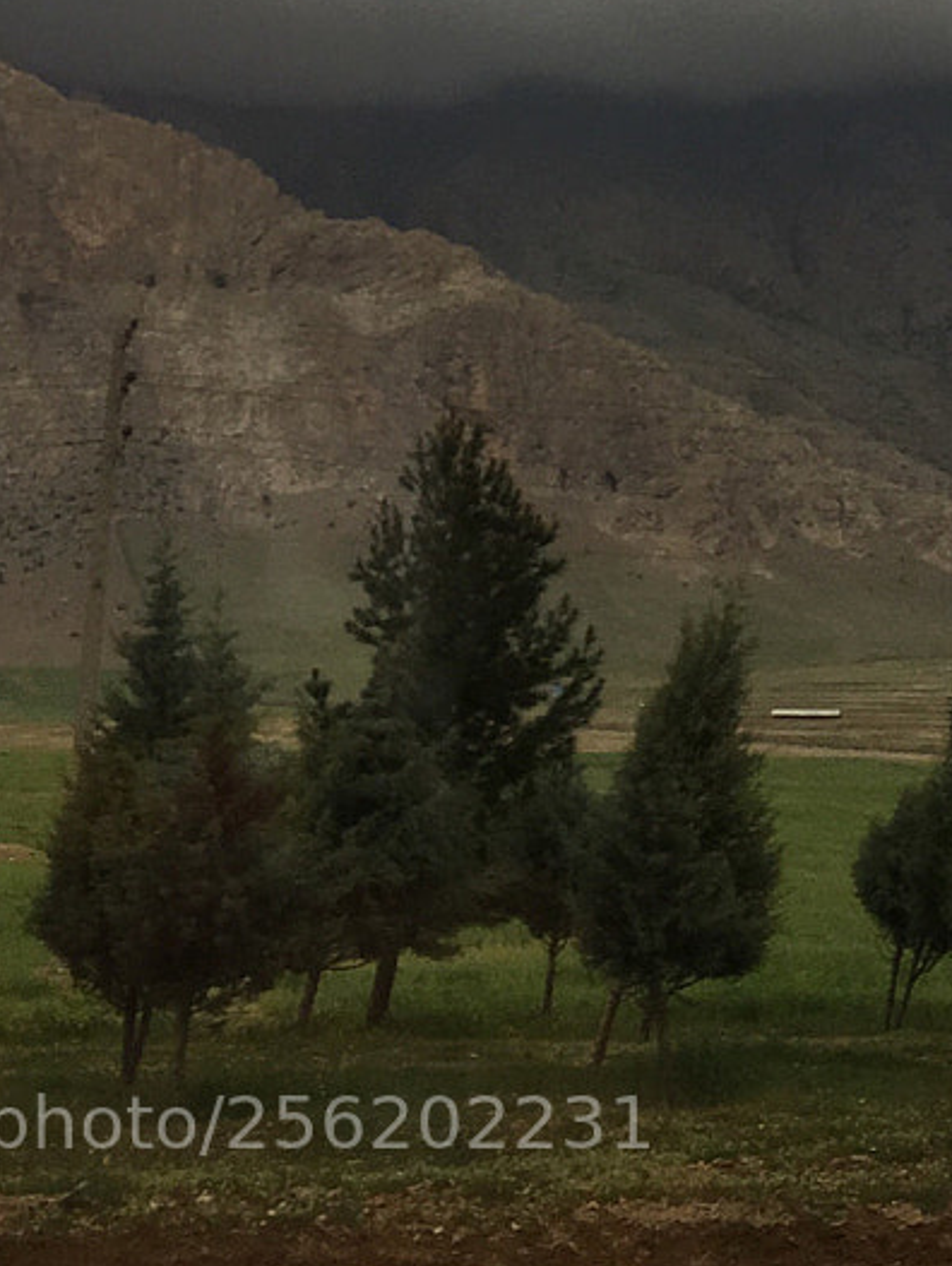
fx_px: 3223
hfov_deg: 16.6
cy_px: -610
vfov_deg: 19.5
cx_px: 838
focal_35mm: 88
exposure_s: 1/1304
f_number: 2.2
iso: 25
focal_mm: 4.15
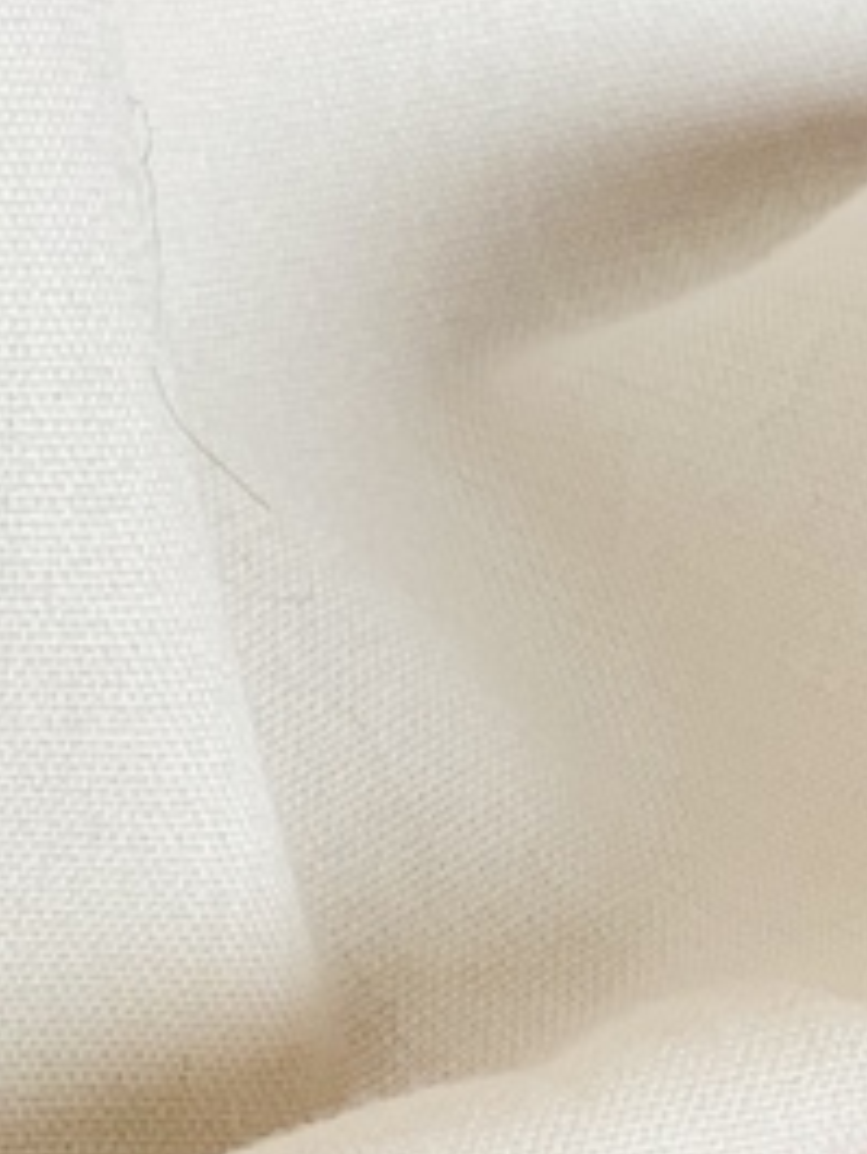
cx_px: 375
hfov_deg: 7.6
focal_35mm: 196
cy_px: 2121
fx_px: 6540
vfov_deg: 9.6
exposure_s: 1/76
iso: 125
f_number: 2.4
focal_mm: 6
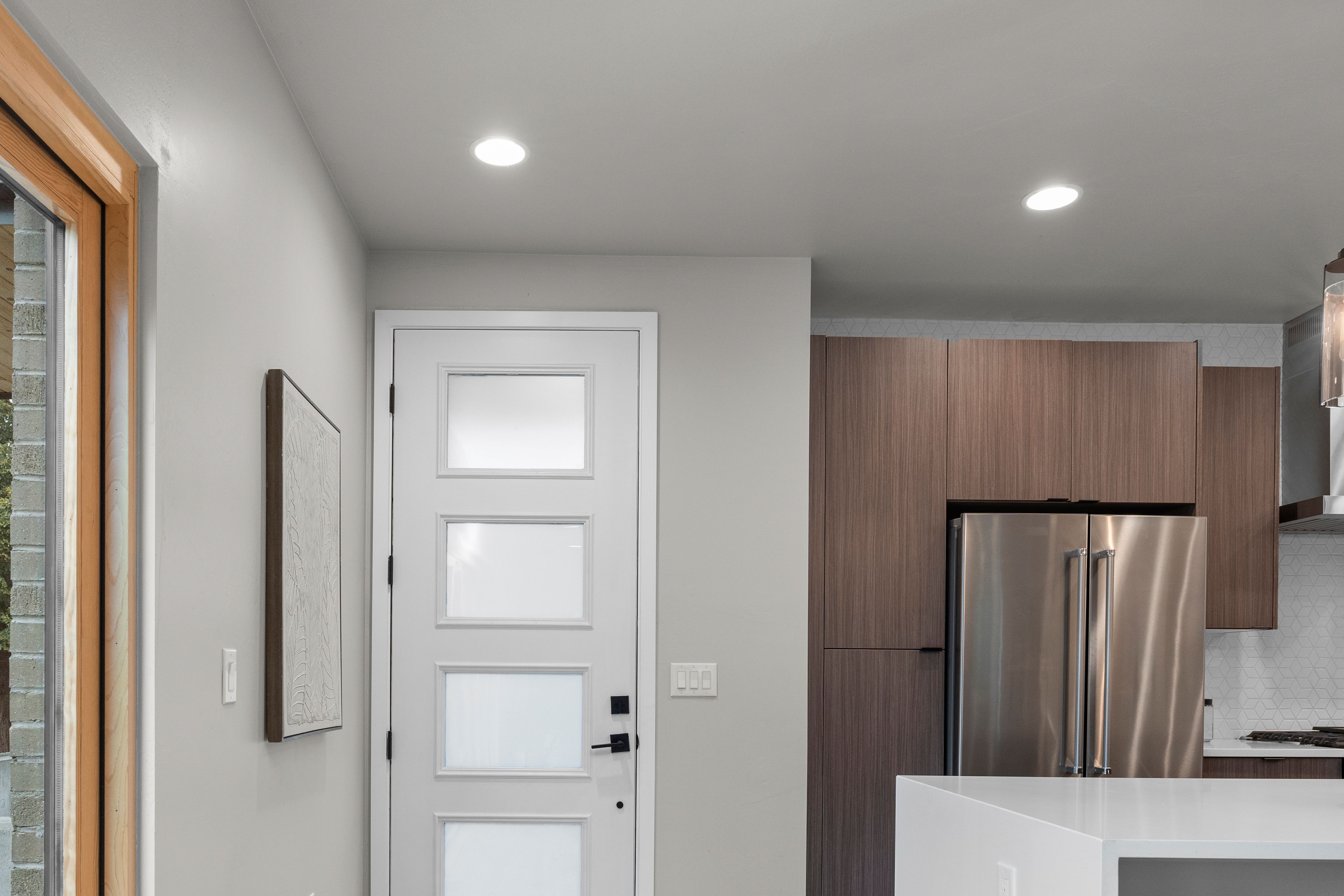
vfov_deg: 46.3
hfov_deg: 67.1
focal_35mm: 27
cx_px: 583
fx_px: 1008
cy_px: 665
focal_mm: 16
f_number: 8
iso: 640
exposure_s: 1/8
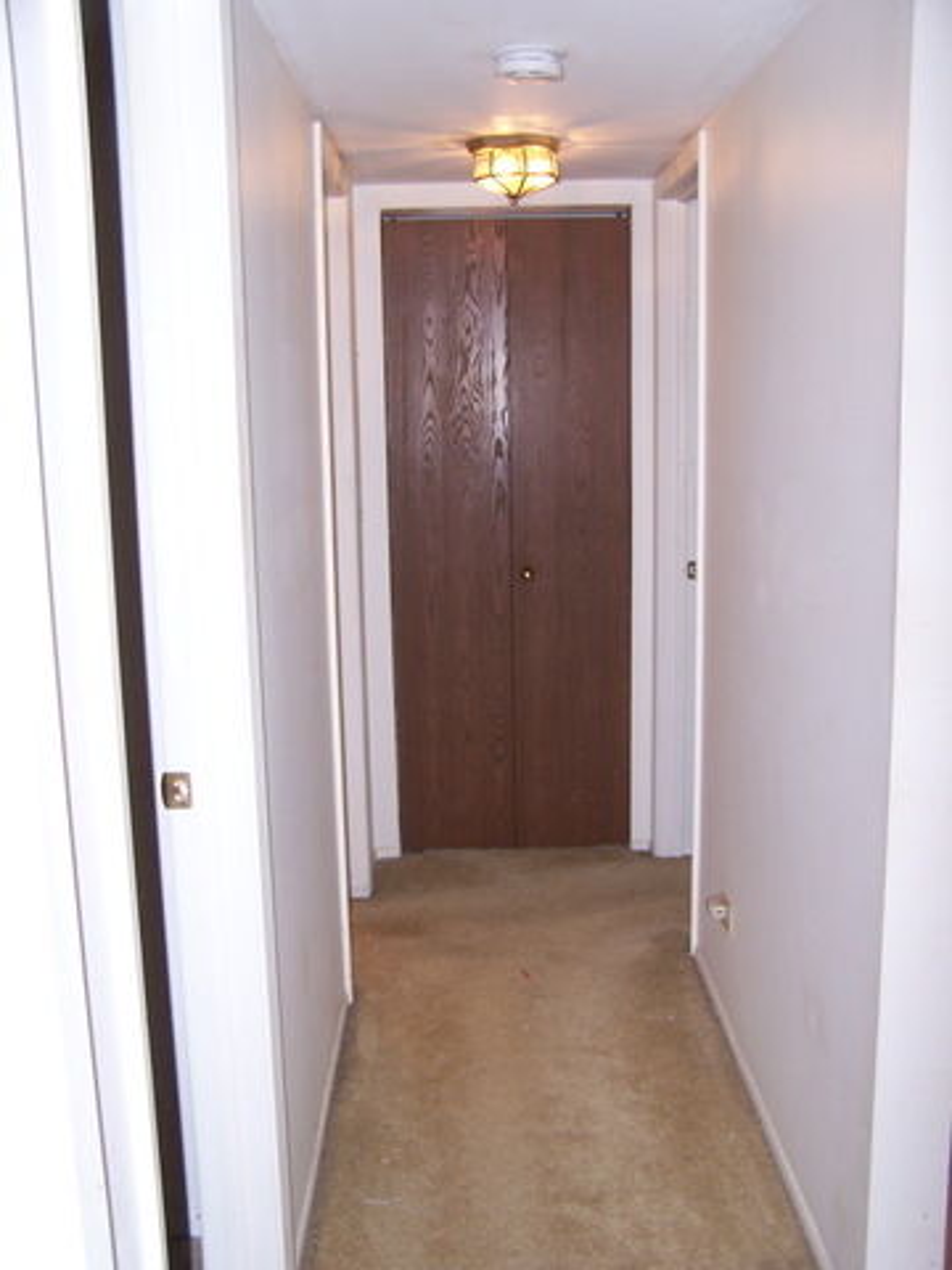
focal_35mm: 38
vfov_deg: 49.0
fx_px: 1393
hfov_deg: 37.7
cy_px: 635
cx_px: 476
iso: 140
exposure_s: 1/60
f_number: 2.8
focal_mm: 6.3
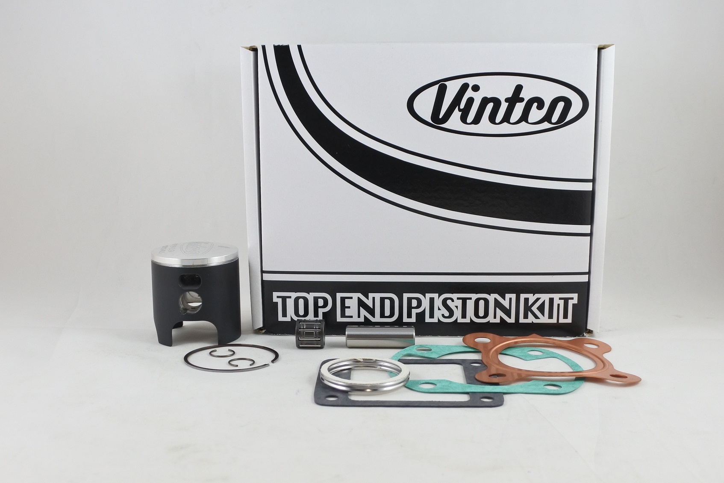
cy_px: 242
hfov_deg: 58.7
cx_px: 362
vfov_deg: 41.1
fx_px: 644
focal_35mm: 32
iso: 400
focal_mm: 12.1
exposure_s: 1/160
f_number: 3.8
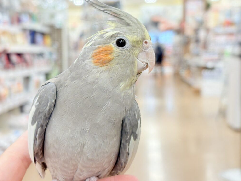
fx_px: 432
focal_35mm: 62
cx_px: 119
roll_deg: +1.1
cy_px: 81
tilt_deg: -2.4
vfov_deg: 23.6
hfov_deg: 31.2
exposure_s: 1/50
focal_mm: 5.96
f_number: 1.6
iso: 64
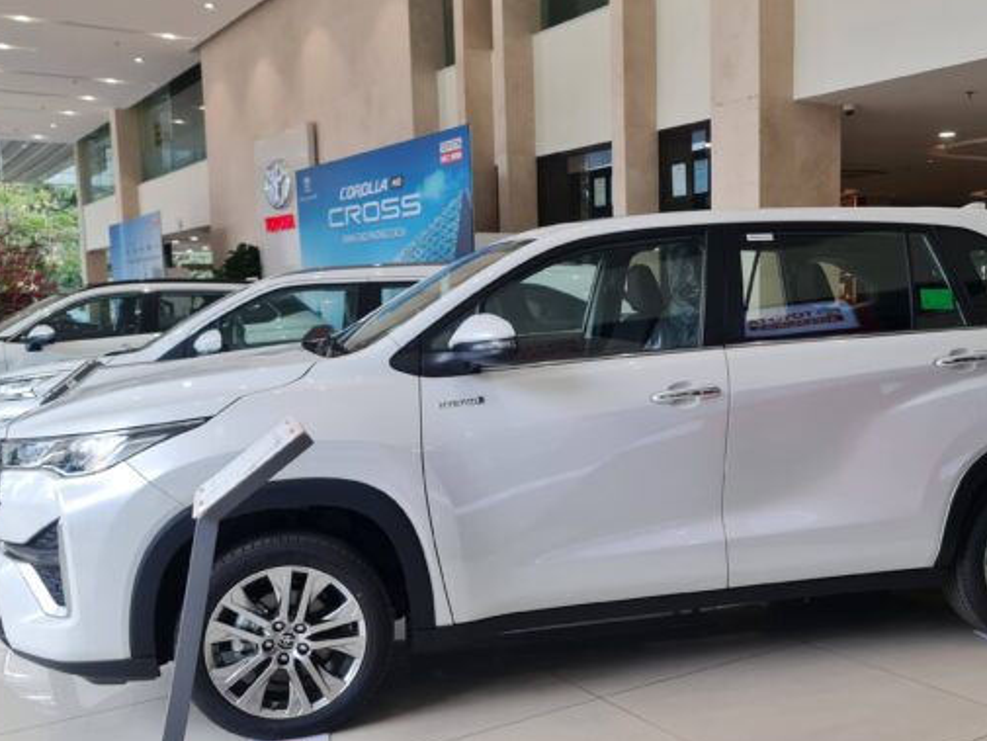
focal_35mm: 38
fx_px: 1084
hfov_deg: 48.6
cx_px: 598
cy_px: 391
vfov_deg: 37.7
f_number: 1.8
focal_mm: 7
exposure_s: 1/100
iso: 50
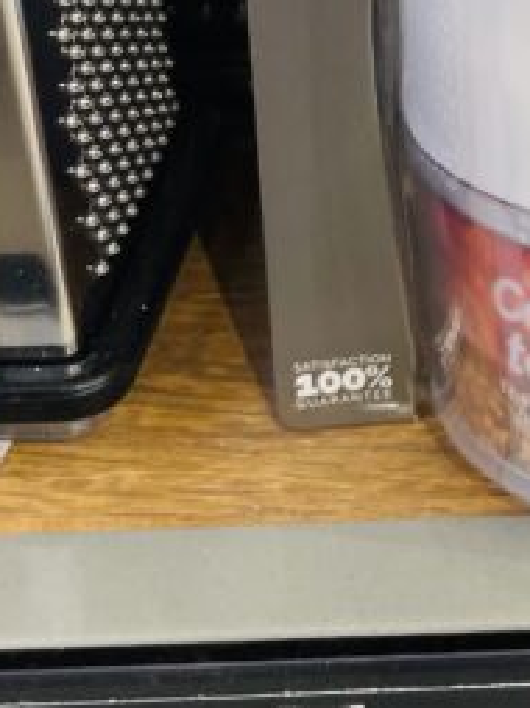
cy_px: -164
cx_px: 823
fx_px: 2147
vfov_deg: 17.7
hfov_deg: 13.2
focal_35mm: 105
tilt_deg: -23.4
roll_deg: -1.3
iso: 64
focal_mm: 4.2
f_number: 1.6
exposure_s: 1/60
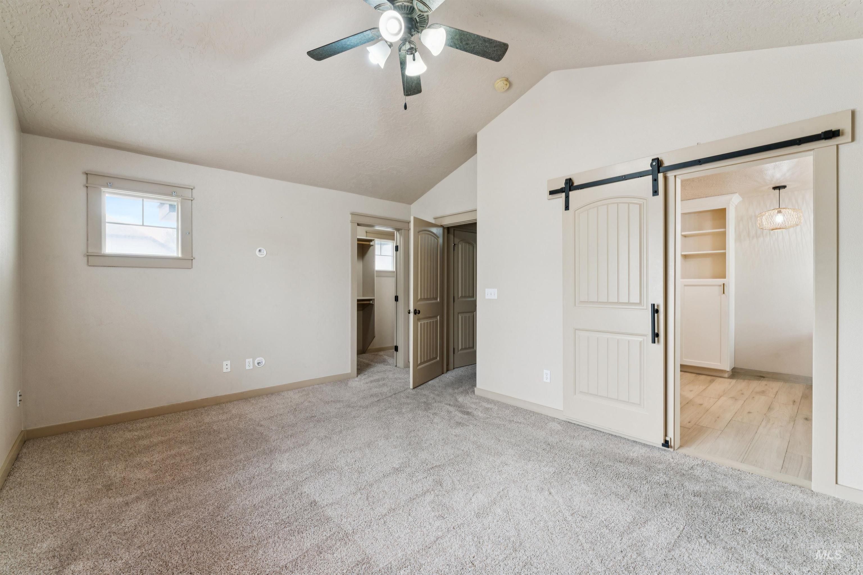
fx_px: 369
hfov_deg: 98.9
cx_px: 432
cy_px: 288
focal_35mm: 15
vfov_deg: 75.9
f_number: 13
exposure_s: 1/8
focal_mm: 15.4
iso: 400
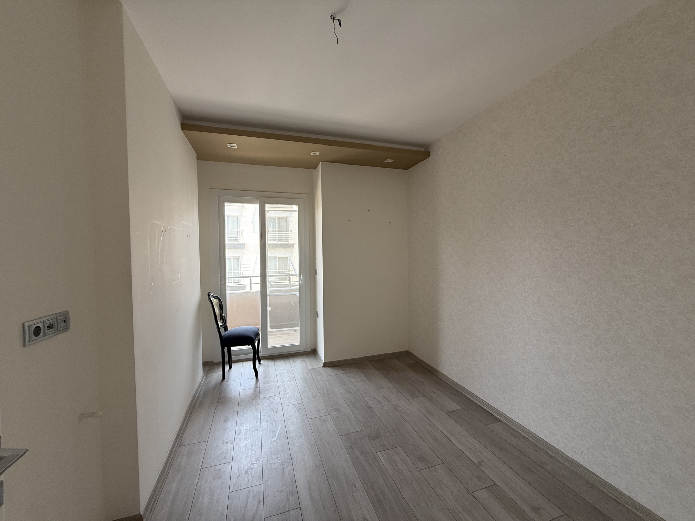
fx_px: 281
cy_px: 260
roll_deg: +0.6
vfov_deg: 85.7
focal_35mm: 14
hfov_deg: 102.1
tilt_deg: -2.0
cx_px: 348
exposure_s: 1/99
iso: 80
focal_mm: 2.22
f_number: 2.2
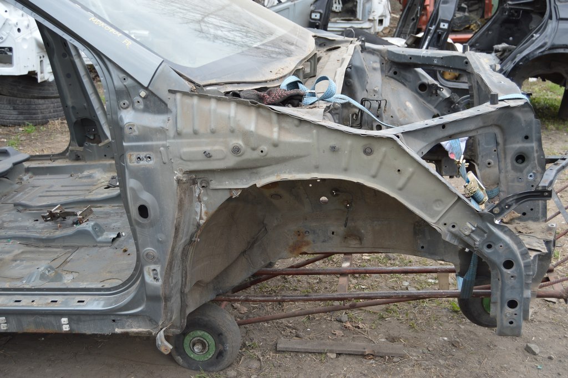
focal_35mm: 39
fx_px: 615
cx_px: 284
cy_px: 189
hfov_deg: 49.6
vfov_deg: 34.2
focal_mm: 26
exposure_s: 1/125
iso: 200
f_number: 5.6
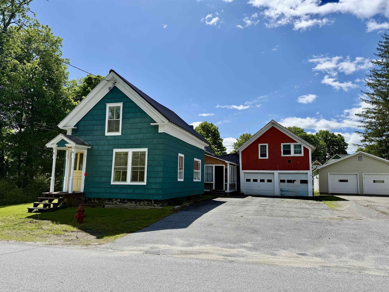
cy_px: 146
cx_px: 194
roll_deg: -0.7
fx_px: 270
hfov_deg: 71.6
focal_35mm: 24
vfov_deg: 56.8
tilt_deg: +5.9
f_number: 1.78
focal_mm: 6.76
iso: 80
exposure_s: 1/6173
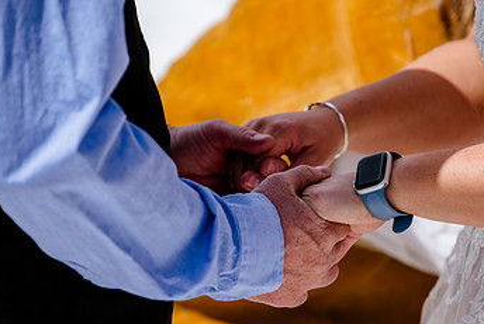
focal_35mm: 337
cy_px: 250
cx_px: 241
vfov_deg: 4.1
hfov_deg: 6.1
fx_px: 4534
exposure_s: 1/5000
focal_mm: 200
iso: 160
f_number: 3.5
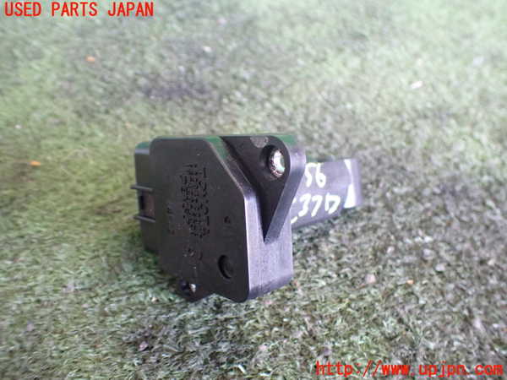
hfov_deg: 60.0
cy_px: 190
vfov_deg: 46.8
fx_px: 439
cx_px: 254
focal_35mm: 30
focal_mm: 5.4
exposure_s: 1/40
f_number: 2.3
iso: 800
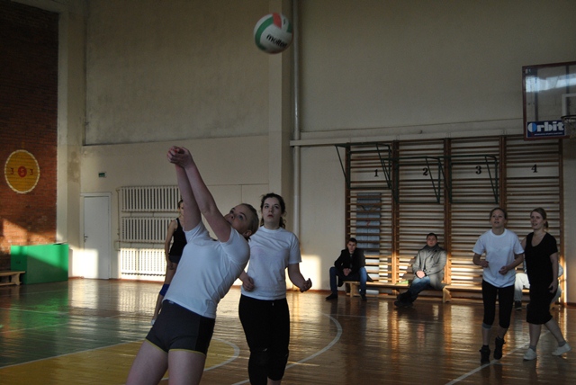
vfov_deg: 28.1
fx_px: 769
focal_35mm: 48
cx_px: 288
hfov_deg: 41.1
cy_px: 192
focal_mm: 32
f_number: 4.5
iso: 400
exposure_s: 1/500
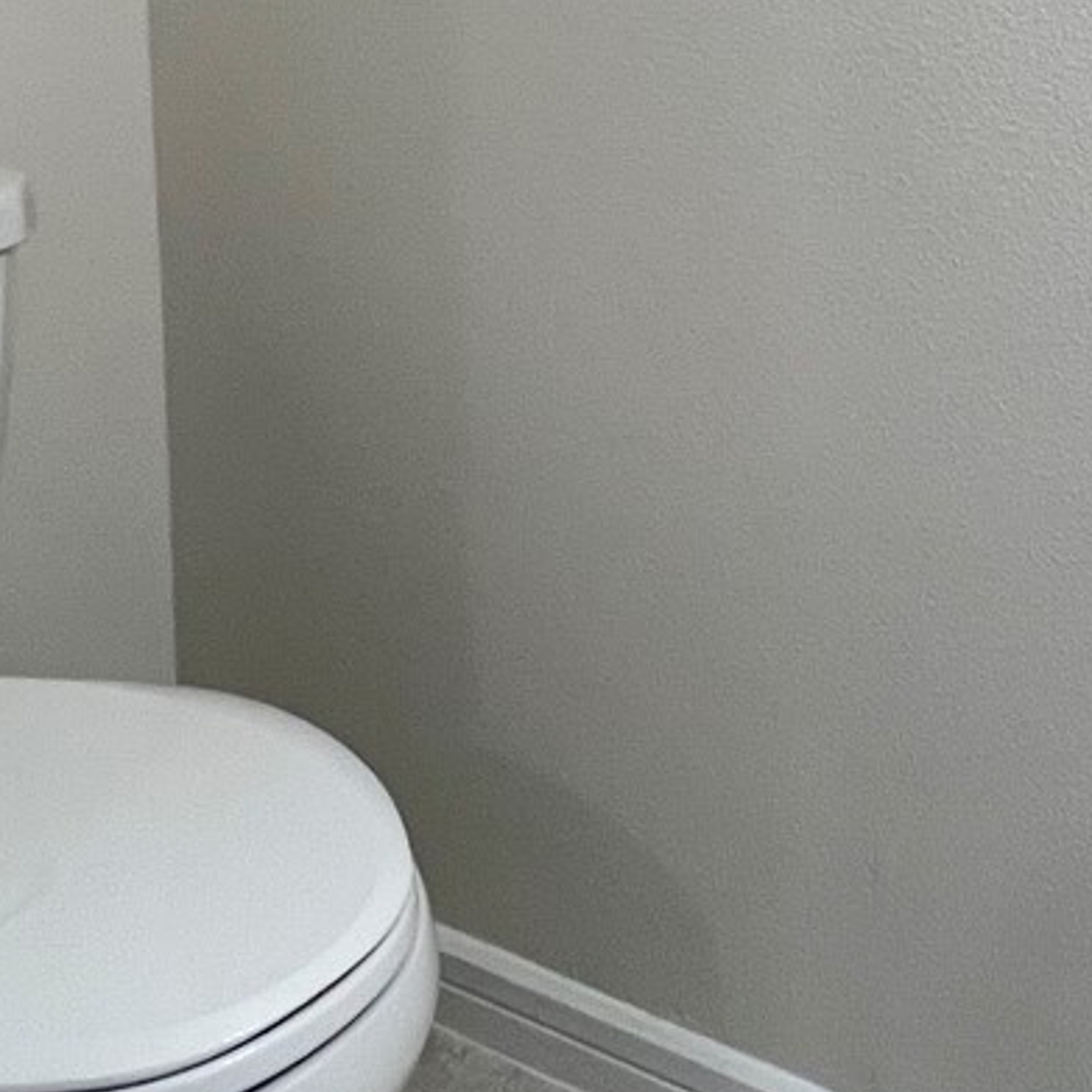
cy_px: -142
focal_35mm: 47
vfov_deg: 31.5
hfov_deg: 33.9
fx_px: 1677
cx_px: 1003
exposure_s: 1/120
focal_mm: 1.57
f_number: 1.8
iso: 125
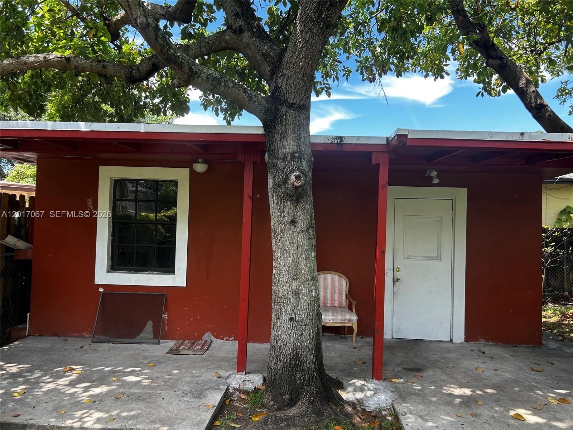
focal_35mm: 26
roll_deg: -1.1
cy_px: 215
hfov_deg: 67.3
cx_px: 286
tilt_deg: +0.5
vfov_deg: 53.1
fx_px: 430
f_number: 1.5
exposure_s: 1/362
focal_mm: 5.7
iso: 50
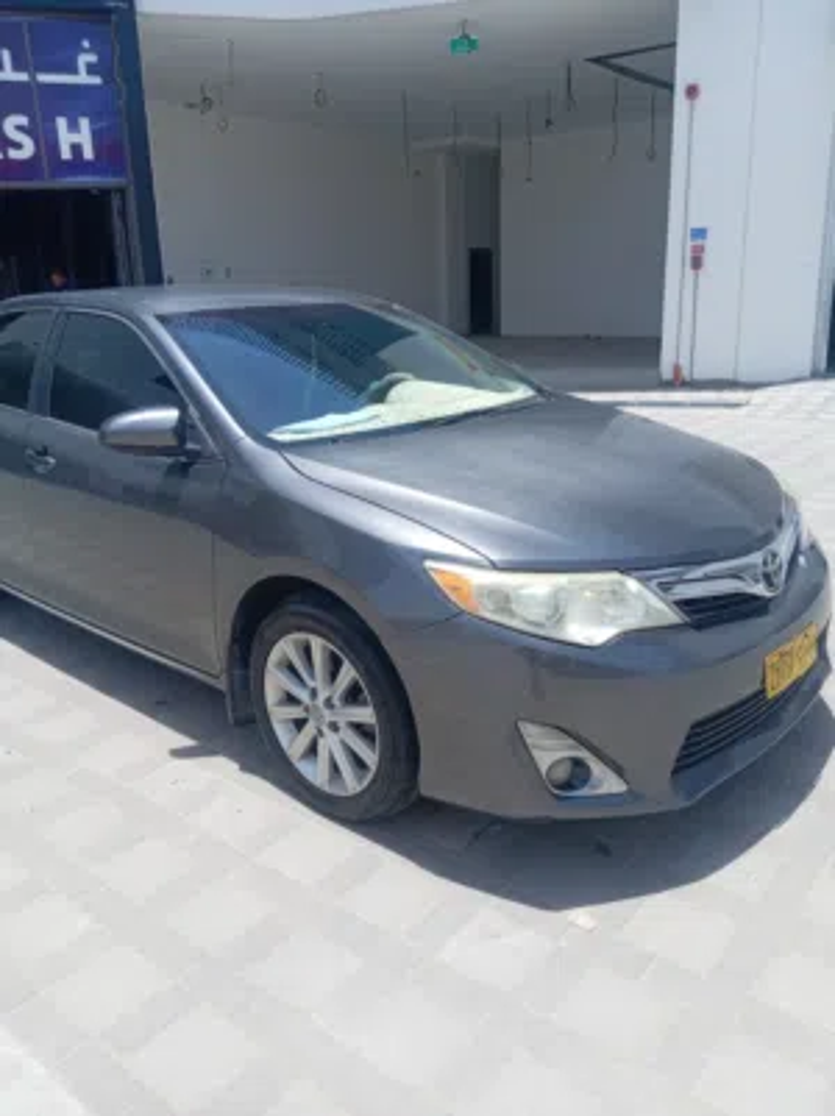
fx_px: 870
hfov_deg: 51.3
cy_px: 558
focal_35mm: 27
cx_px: 418
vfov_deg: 65.4
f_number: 1.8
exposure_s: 1/461
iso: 101
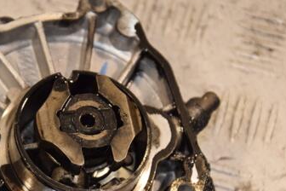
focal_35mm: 214
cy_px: 130
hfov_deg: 9.6
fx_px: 1700
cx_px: 49
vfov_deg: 6.4
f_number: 6.3
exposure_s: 1/200
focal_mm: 80
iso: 800
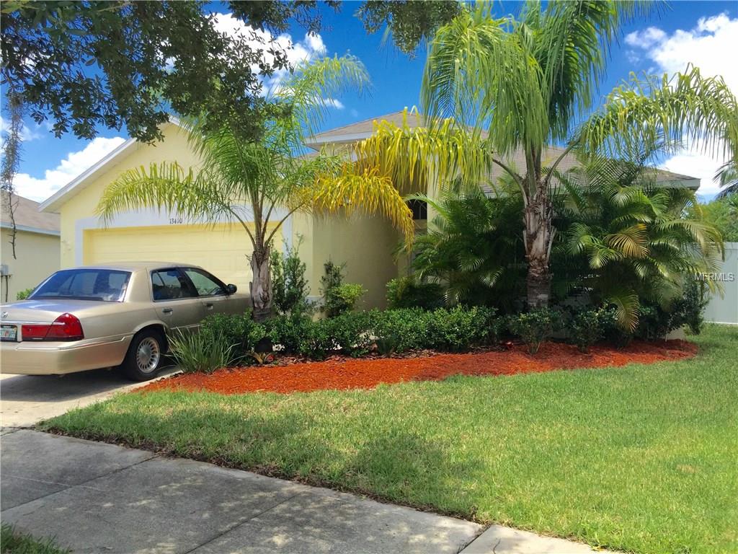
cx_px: 369
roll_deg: -0.6
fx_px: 618
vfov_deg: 48.2
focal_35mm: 29
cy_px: 277
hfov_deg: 61.7
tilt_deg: +0.6
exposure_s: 1/1014
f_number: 2.2
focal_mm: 4.15
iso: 32
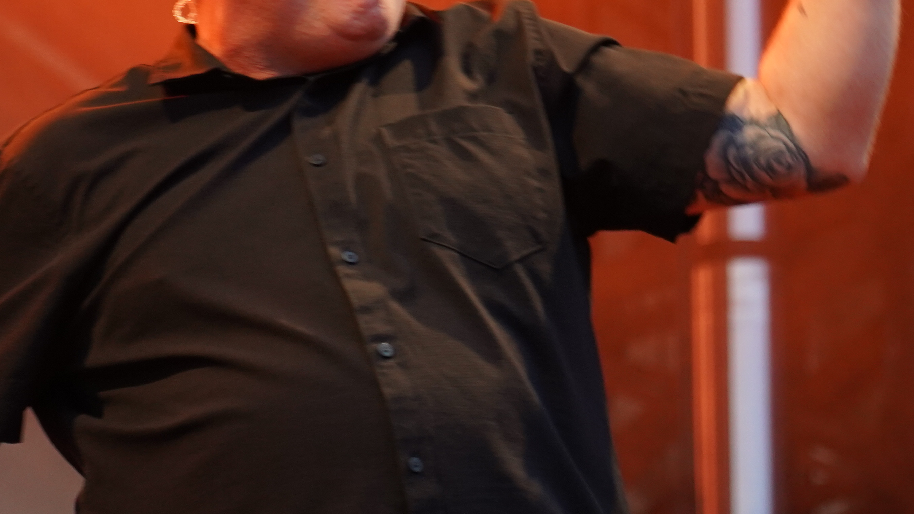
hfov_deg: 8.9
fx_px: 5889
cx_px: 352
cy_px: 63
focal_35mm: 243
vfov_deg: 5.0
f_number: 4
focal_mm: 105
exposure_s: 1/160
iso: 1600
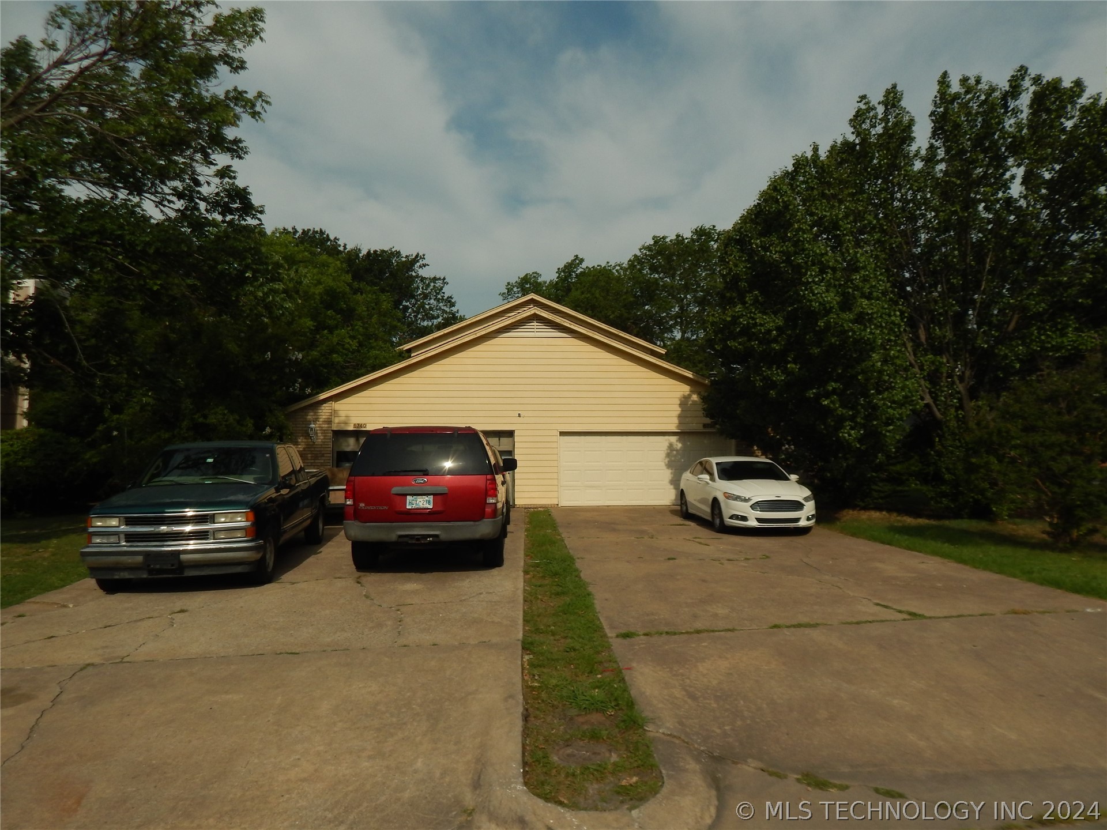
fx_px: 736
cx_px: 554
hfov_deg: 73.9
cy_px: 415
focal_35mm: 23
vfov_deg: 58.9
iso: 125
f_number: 6
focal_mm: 4
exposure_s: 1/1250
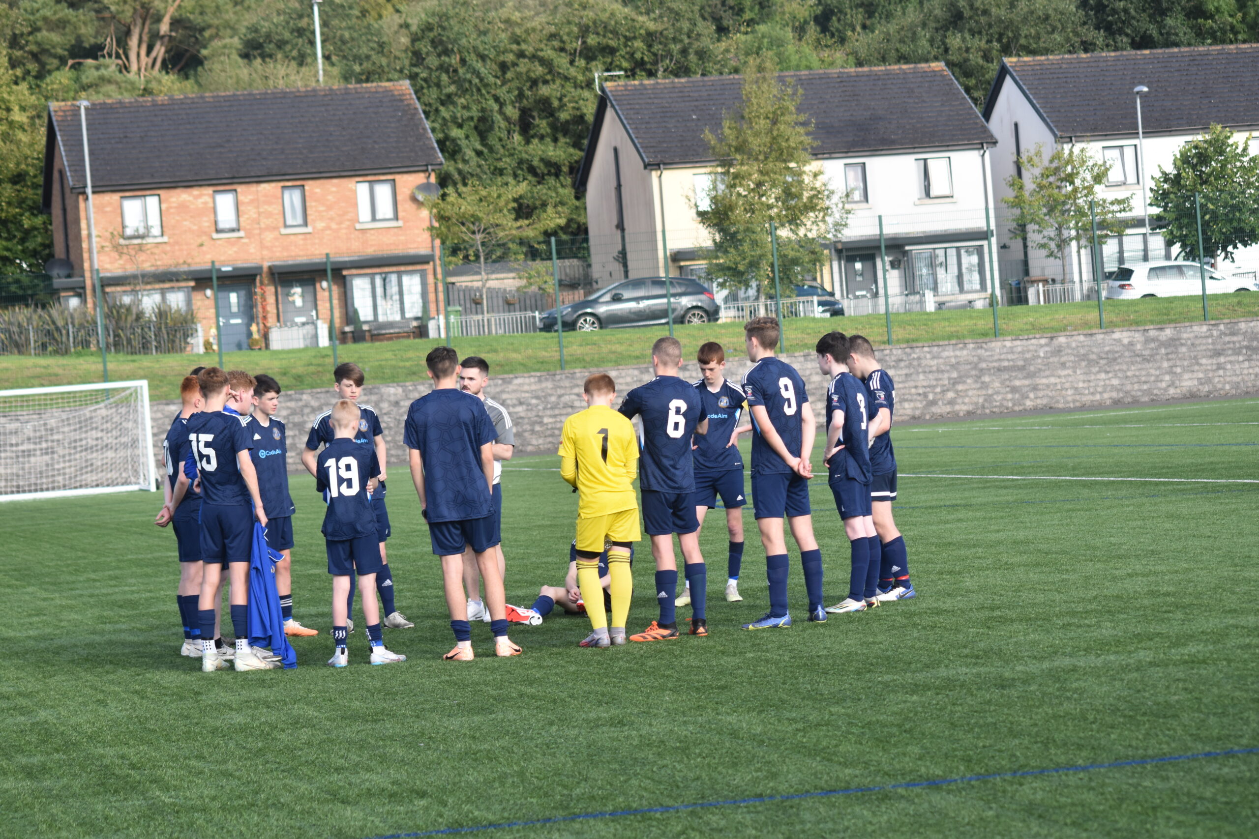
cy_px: 420
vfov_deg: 11.7
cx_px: 630
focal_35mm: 117
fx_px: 4092
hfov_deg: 17.5
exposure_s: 1/1250
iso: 400
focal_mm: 78
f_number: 4.5
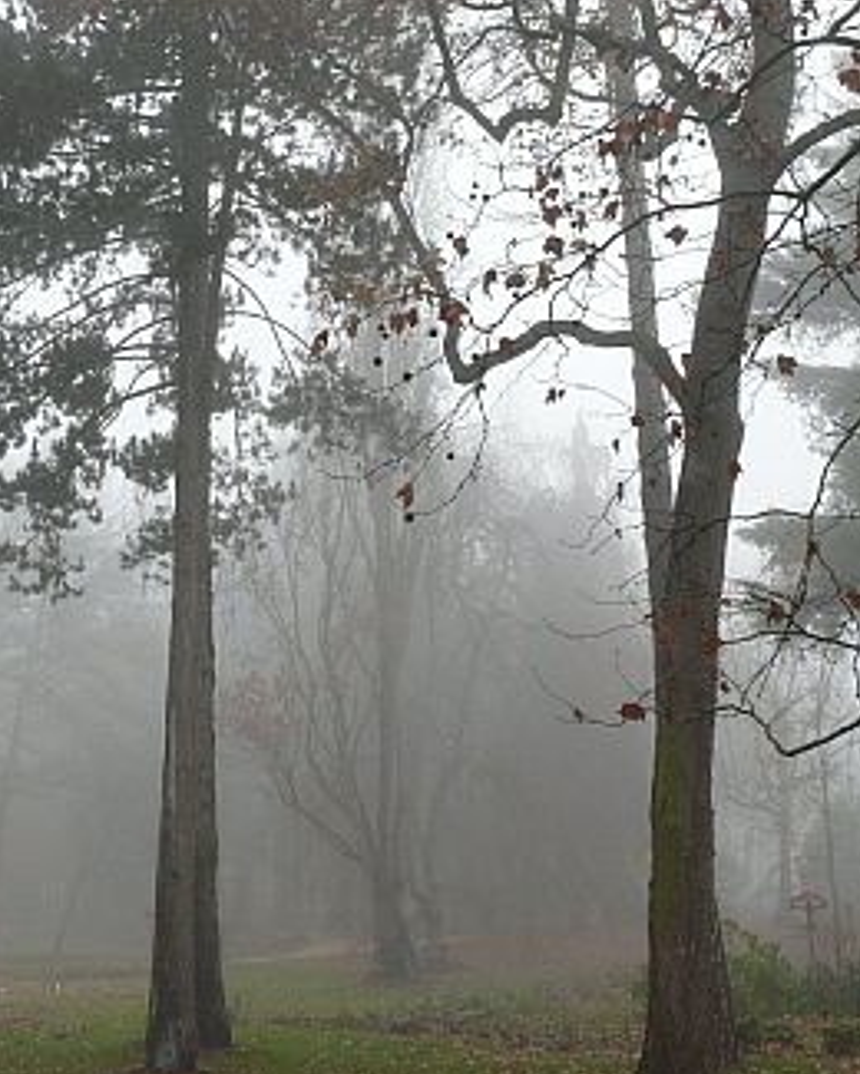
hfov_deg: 24.0
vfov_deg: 29.6
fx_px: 2004
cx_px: 255
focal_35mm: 63
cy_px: 288
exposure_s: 1/160
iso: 100
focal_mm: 7.4
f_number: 4
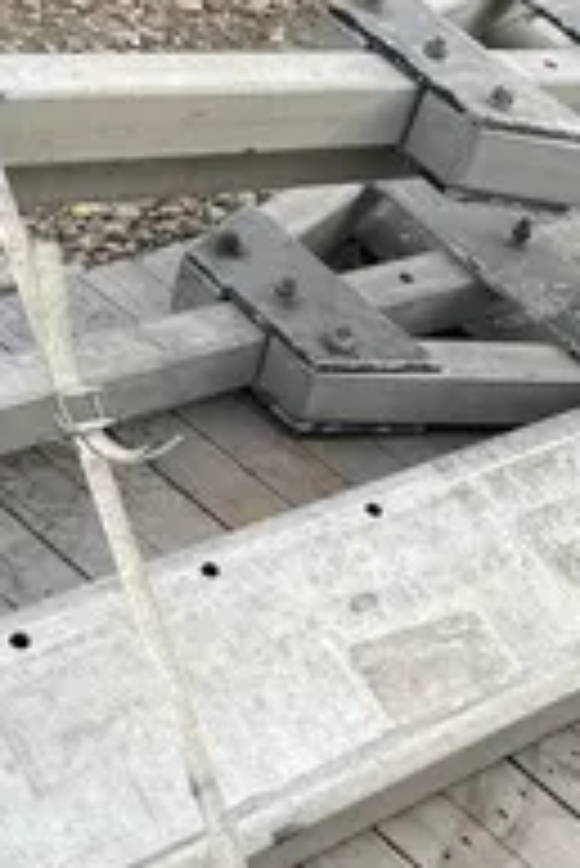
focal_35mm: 77
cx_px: 463
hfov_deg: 17.6
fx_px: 1857
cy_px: 403
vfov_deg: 26.3
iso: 32
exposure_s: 1/1383
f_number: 1.6
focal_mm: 4.2
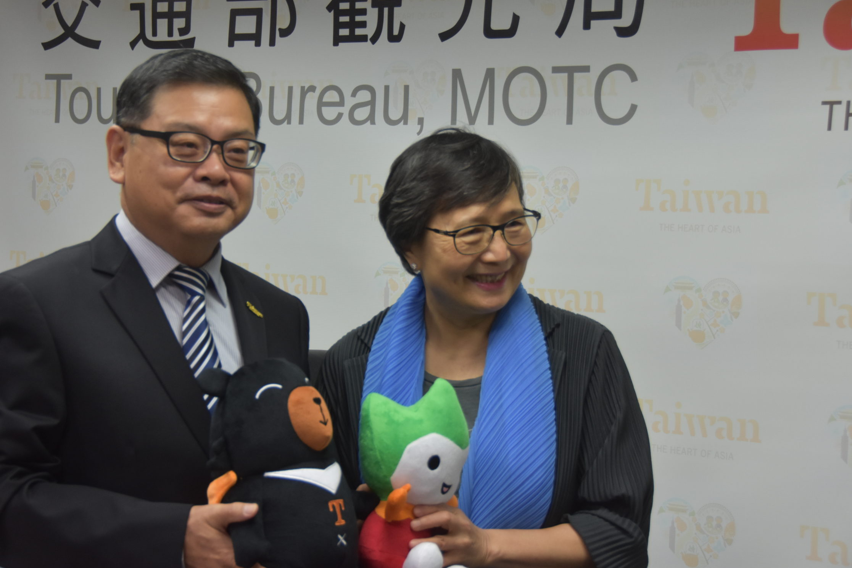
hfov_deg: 21.5
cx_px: 372
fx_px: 2238
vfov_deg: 14.5
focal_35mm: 95
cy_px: 267
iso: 800
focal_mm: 55
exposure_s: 1/80
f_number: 4.8
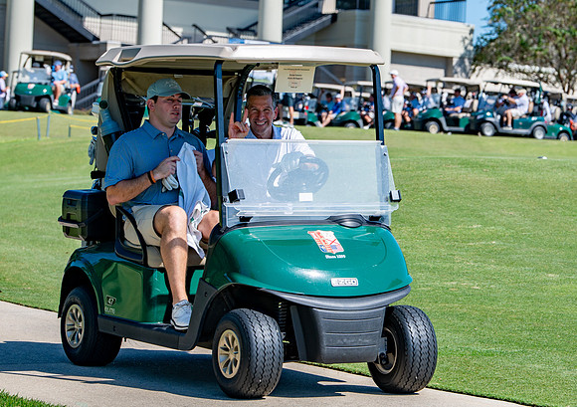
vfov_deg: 9.1
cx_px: 396
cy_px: 140
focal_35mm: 157
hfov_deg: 12.8
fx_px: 2560
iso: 125
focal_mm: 112
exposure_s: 1/640
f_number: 5
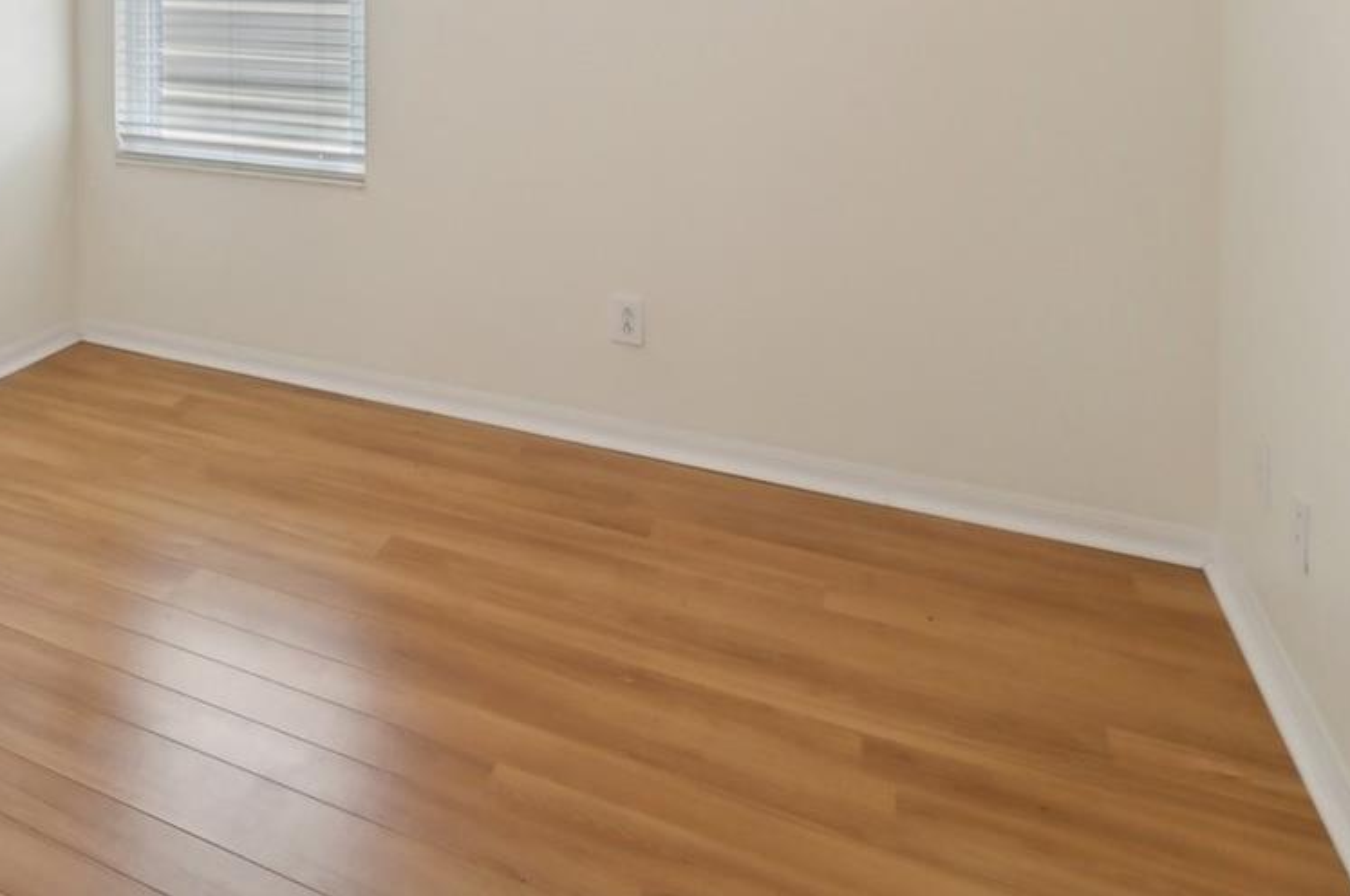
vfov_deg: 38.4
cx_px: 173
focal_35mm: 30
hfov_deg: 55.1
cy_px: -8
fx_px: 1124
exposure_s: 1/80
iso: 400
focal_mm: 14
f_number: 8
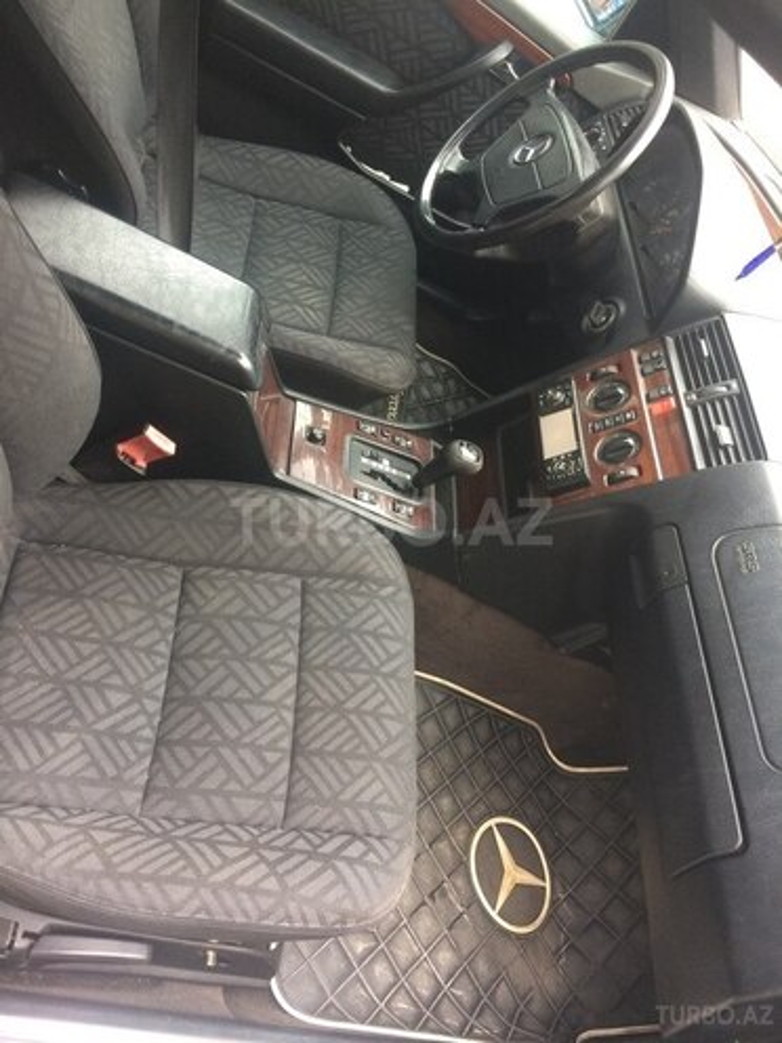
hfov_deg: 48.2
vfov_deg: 61.7
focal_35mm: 29
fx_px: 874
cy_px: 522
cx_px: 391
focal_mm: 4.15
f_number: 2.2
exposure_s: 1/33
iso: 125
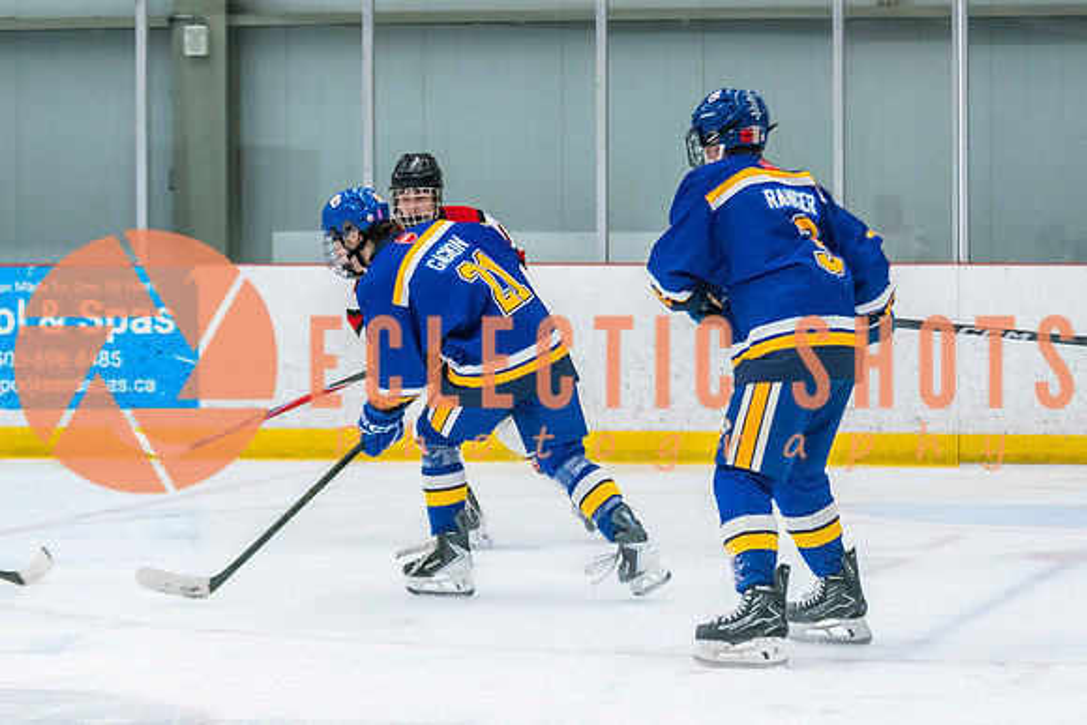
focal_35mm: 174
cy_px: 432
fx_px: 5246
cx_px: 434
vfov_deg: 7.9
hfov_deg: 11.8
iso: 2000
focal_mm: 88
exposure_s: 1/640
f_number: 2.8
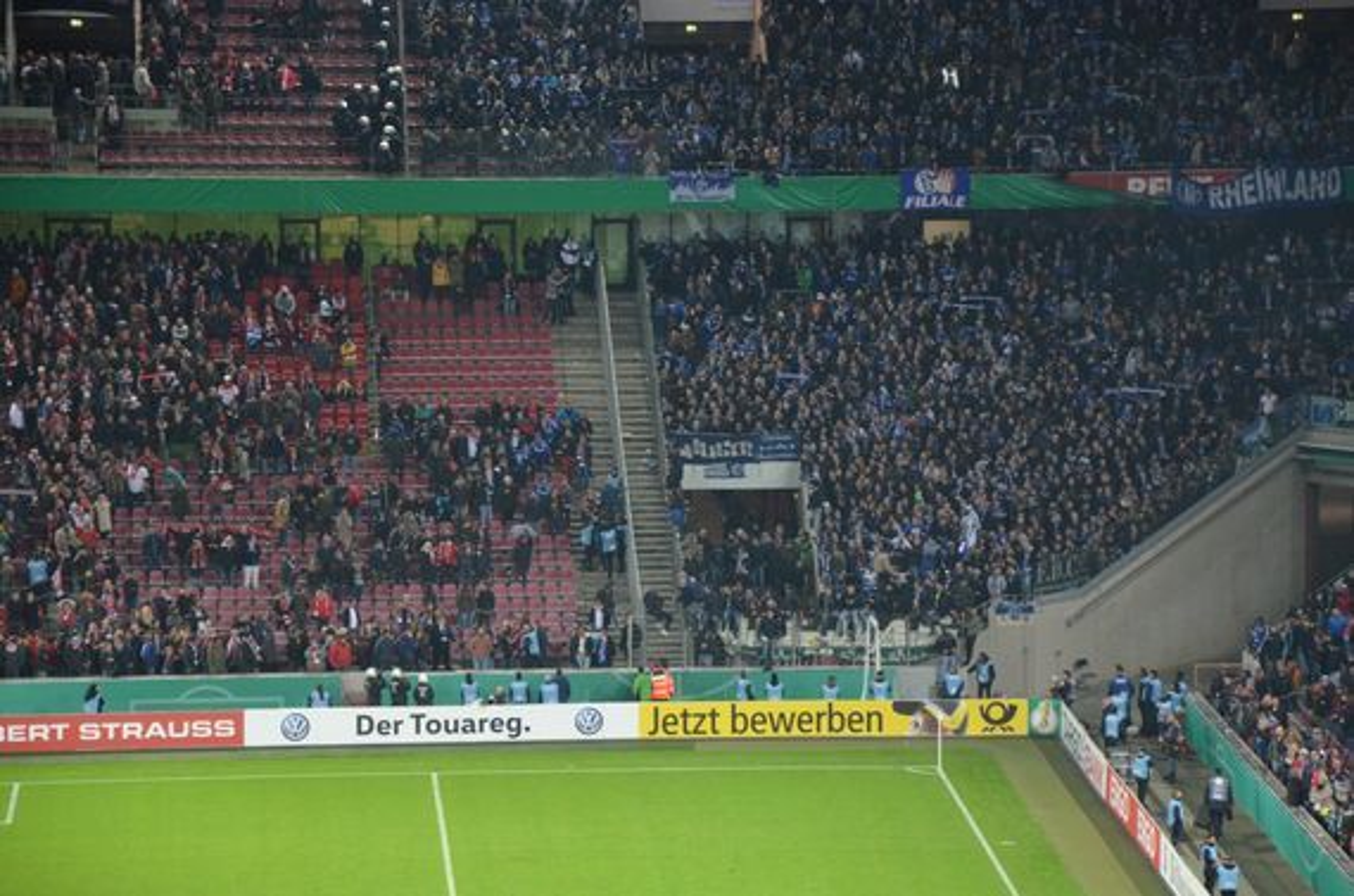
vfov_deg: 8.7
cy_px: 448
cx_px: 677
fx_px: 5909
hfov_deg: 13.1
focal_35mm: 158
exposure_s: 1/125
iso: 1800
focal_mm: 105
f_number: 5.6
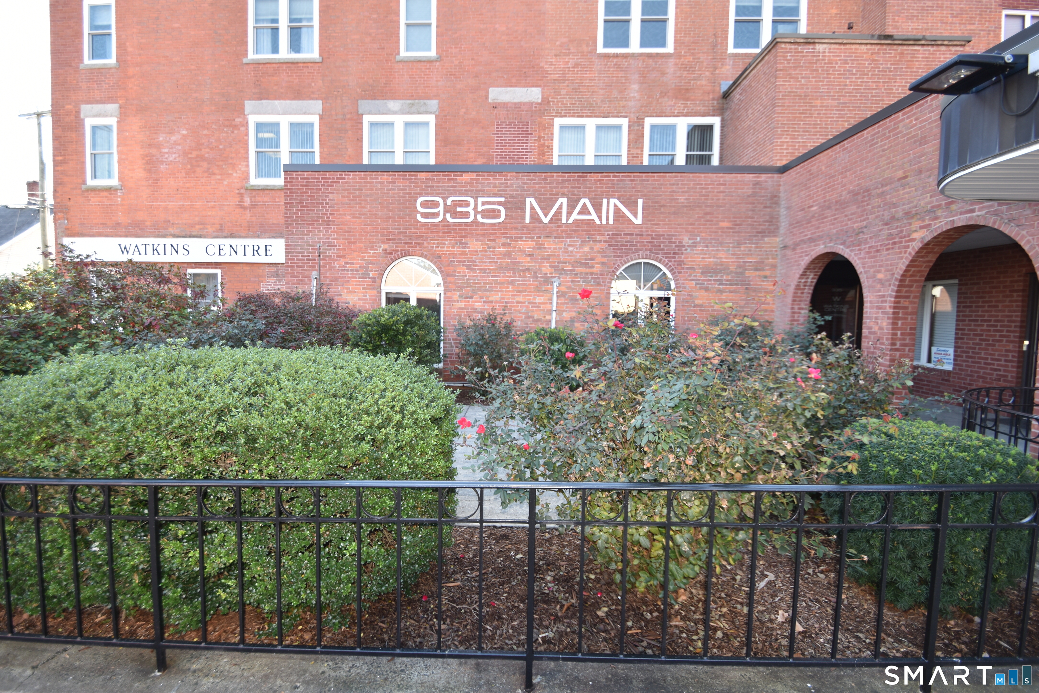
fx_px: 433
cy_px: 346
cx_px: 520
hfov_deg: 100.4
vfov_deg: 77.3
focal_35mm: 15
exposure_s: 1/60
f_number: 3.5
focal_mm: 10
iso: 100
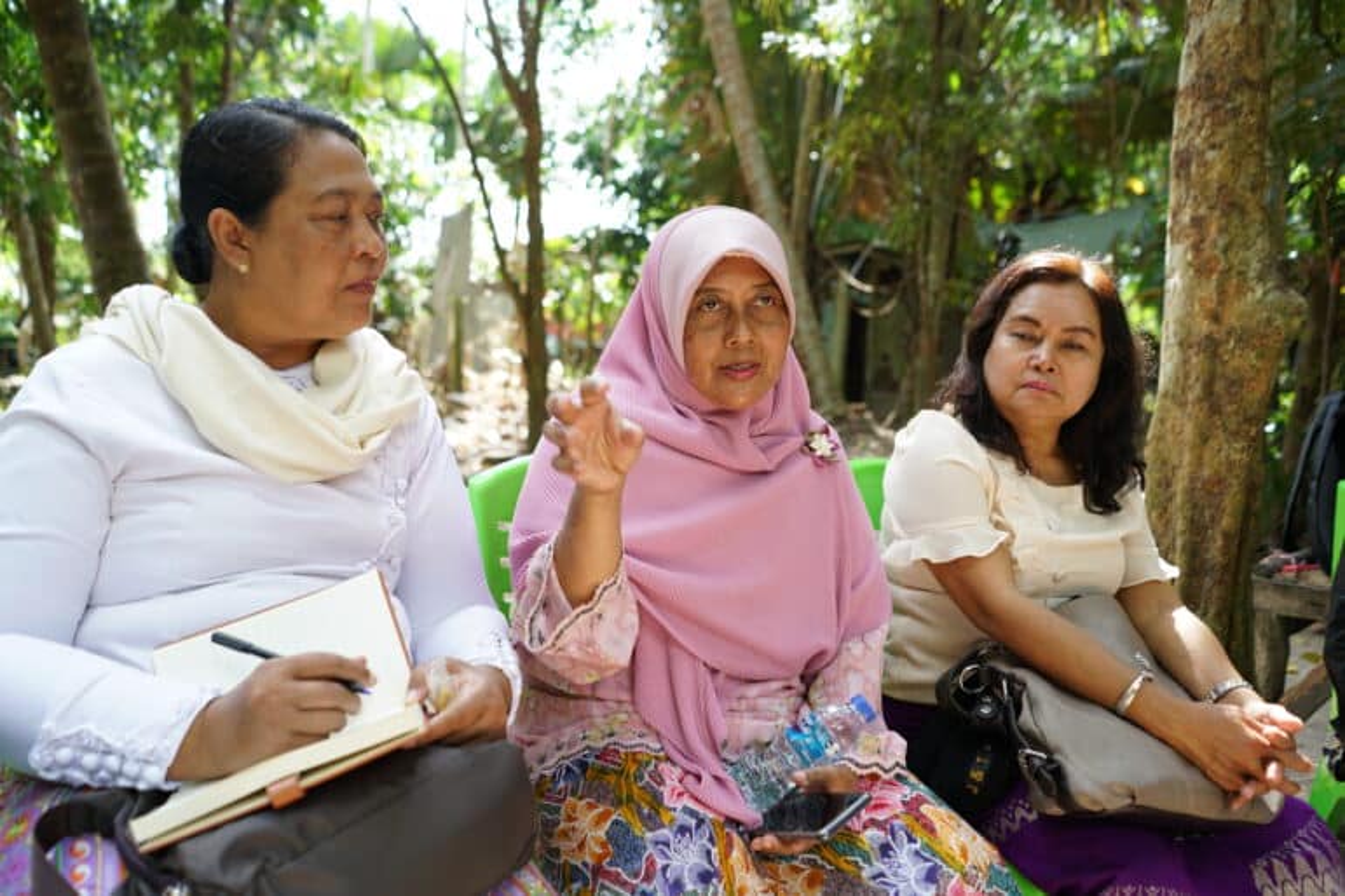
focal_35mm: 28
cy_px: 448
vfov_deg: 46.4
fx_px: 1046
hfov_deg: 65.5
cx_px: 672
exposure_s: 1/80
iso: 100
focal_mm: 28
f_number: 2.8
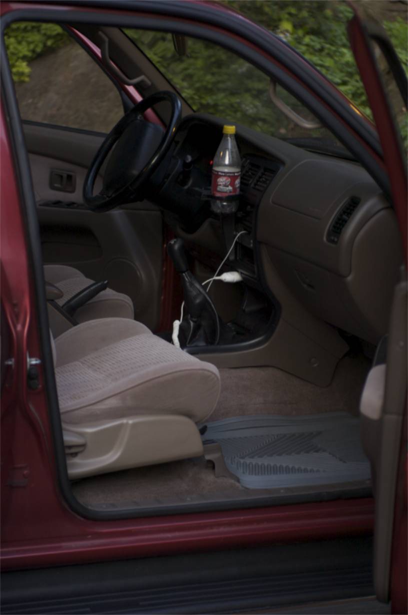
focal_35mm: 105
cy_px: 308
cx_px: 204
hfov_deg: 13.0
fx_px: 1793
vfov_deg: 19.5
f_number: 2.8
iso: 200
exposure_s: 1/15
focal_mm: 70
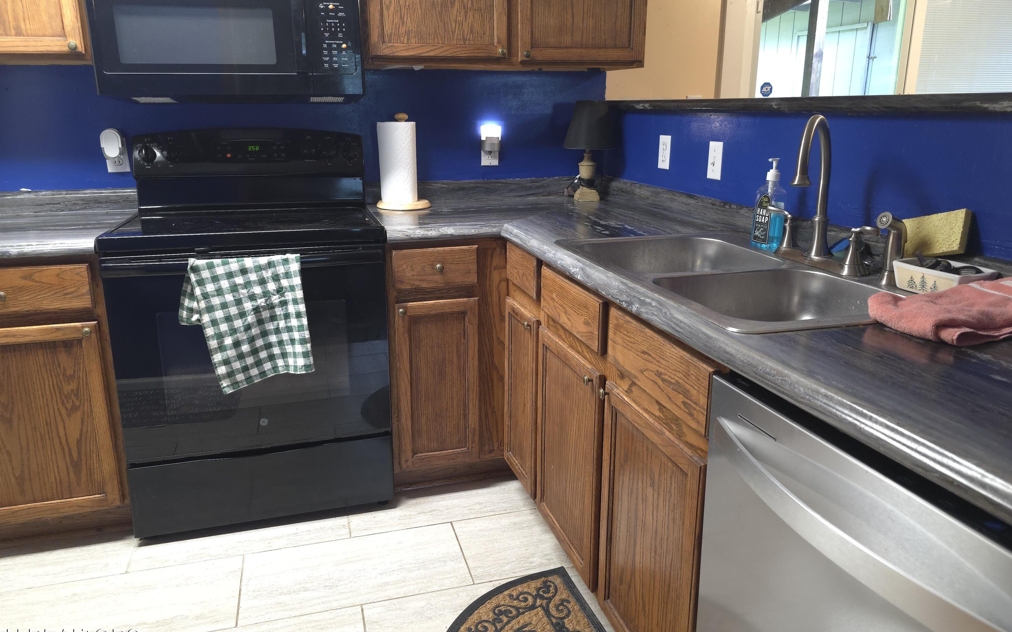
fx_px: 689
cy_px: 284
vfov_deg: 49.2
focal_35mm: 25
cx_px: 495
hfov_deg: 72.5
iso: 320
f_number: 1.7
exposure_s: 1/40
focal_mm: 6.3
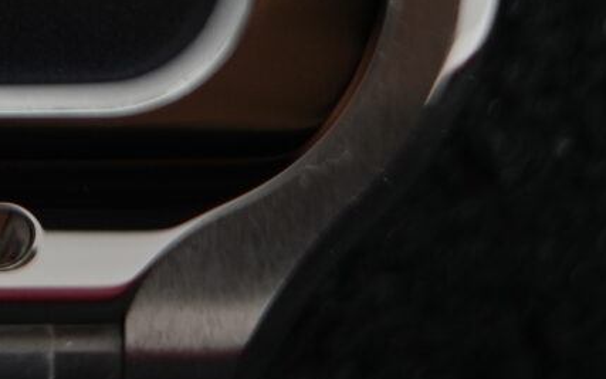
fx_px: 3535
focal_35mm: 214
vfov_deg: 5.9
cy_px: -523
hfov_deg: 9.5
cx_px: -365
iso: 400
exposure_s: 1/250
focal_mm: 35
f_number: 5
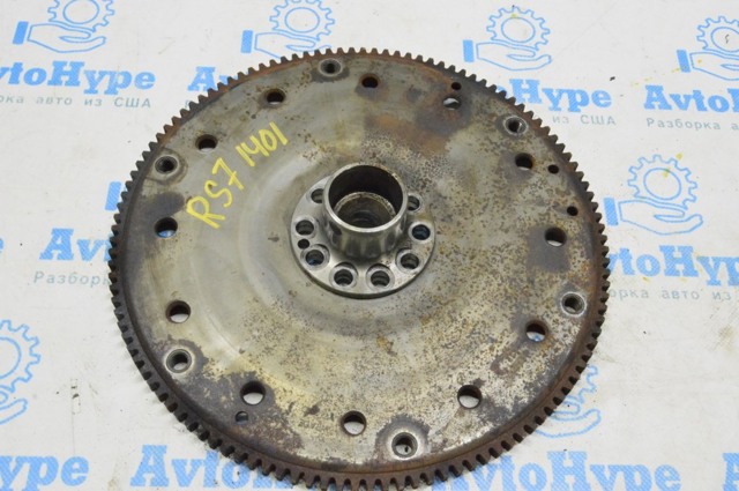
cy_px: 246
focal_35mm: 39
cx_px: 370
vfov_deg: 34.1
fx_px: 800
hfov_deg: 49.6
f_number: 20
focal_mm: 26
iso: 6400
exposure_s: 1/20
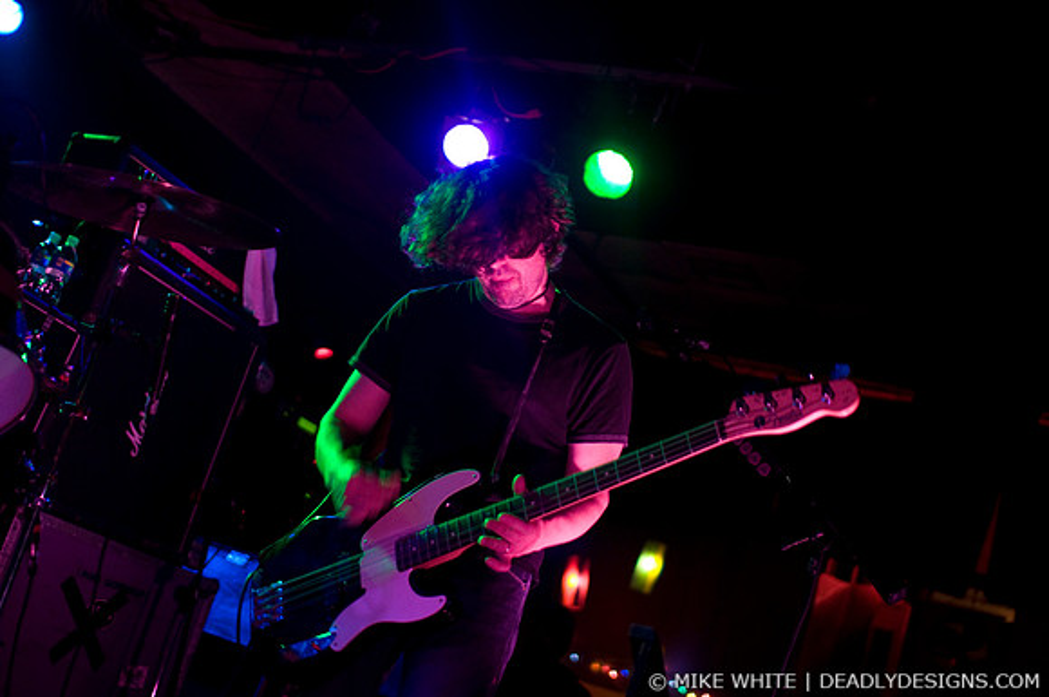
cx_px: 524
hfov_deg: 43.7
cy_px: 348
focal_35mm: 45
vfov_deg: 29.8
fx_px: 1309
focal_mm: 30
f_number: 1.6
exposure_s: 1/60
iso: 1000
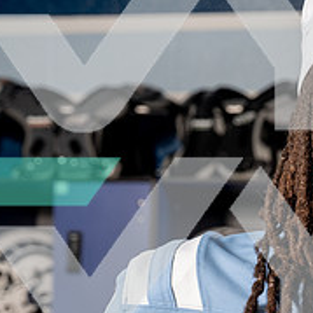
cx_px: 383
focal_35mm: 160
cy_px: 251
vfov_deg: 10.9
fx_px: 1637
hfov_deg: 10.7
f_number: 5.6
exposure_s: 1/250
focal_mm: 58
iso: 500
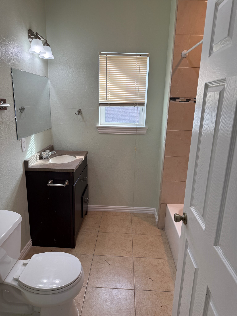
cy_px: 158
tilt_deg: -14.8
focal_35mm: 24
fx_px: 219
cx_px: 118
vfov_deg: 71.6
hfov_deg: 56.8
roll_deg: -1.7
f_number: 1.78
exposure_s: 1/148
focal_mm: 6.76
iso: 100
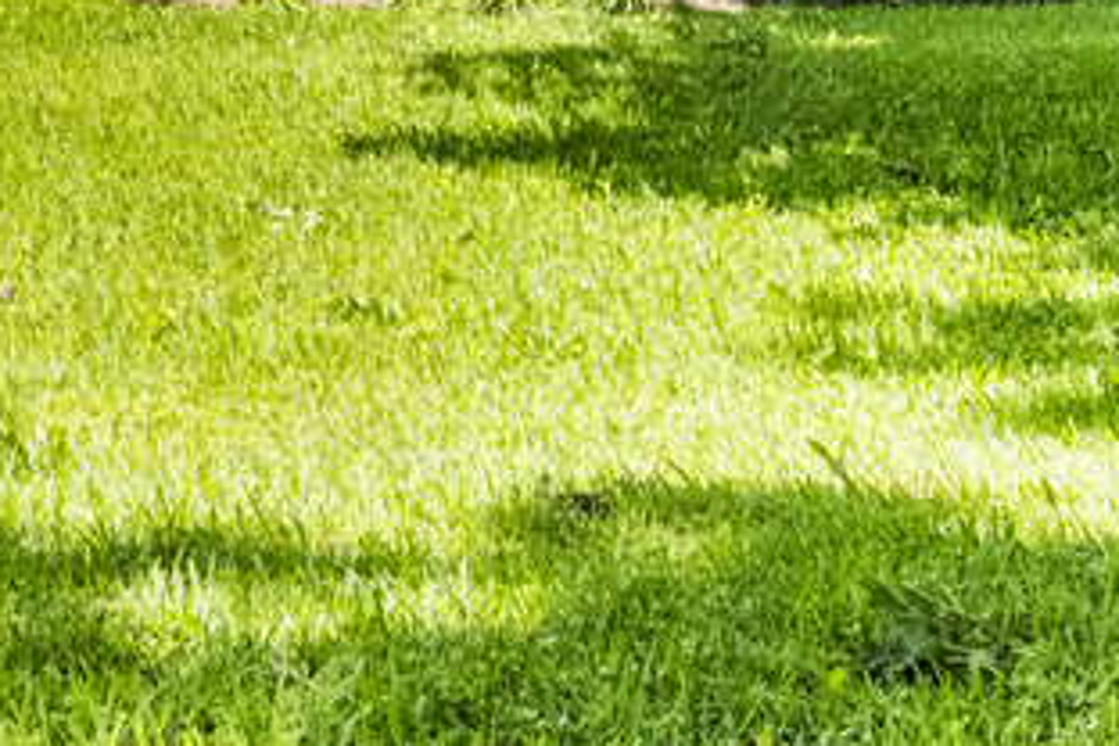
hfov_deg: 22.8
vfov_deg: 15.0
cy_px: -635
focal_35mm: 78
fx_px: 2424
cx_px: -380
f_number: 4.5
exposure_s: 1/8000
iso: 1800
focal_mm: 10
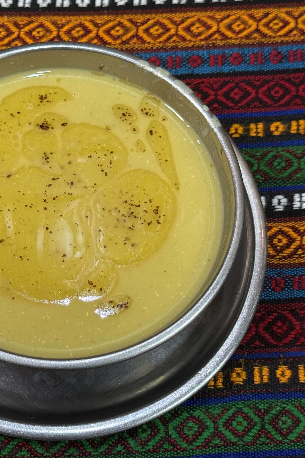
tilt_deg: -64.8
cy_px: 230
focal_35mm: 67
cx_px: 63
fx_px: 851
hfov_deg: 20.1
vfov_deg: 30.1
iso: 80
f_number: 1.78
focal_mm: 6.76
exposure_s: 1/62
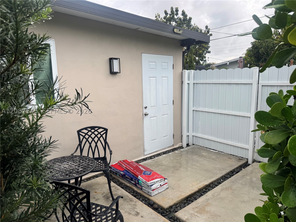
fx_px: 205
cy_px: 111
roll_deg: +1.2
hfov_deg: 71.6
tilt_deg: -8.4
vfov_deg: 56.8
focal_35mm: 24
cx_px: 148
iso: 80
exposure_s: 1/364
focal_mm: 6.76
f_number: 1.78
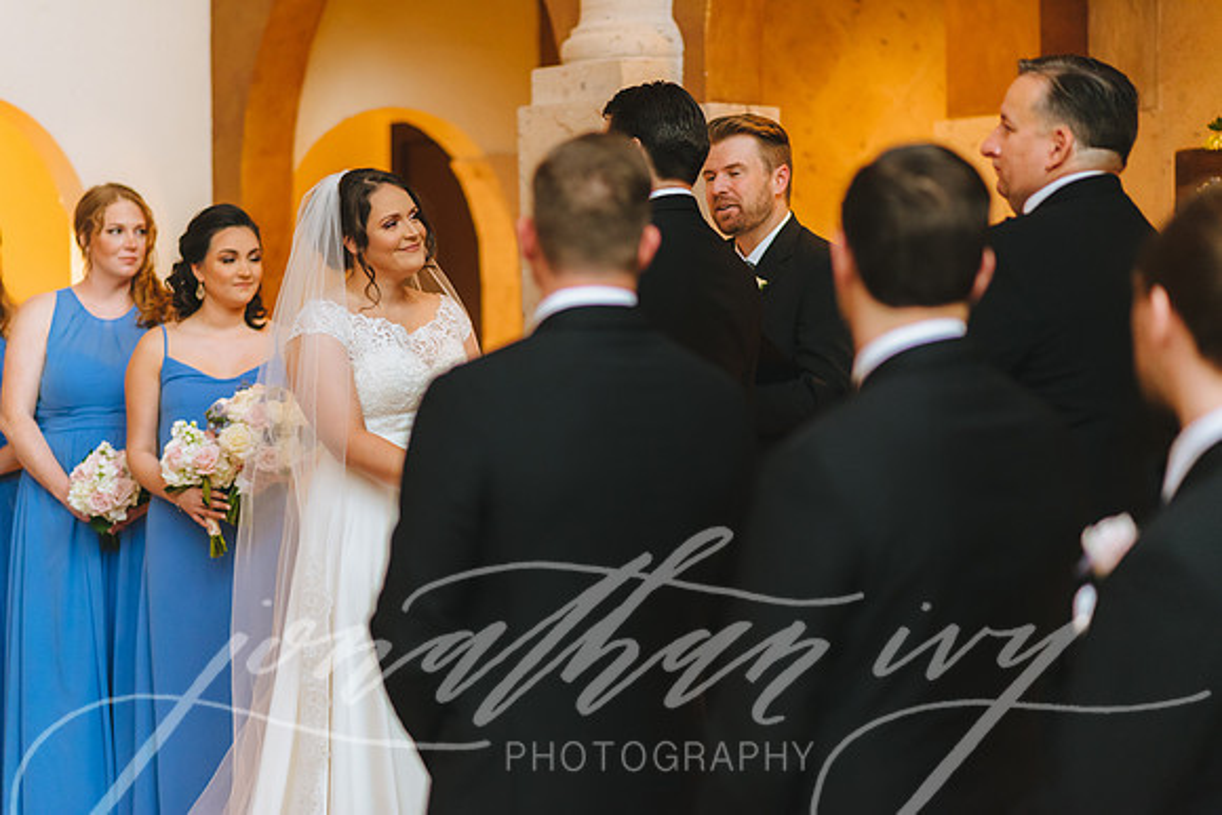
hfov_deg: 23.9
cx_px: 611
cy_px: 408
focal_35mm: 85
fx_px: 2886
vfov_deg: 16.1
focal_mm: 85
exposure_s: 1/200
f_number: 2
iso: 2500
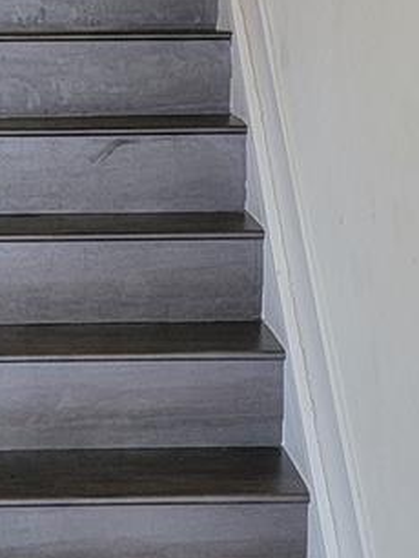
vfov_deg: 20.8
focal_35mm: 94
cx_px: 102
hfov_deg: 15.7
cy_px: 283
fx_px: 1515
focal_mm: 6.7
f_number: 1.8
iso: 250
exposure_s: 1/120
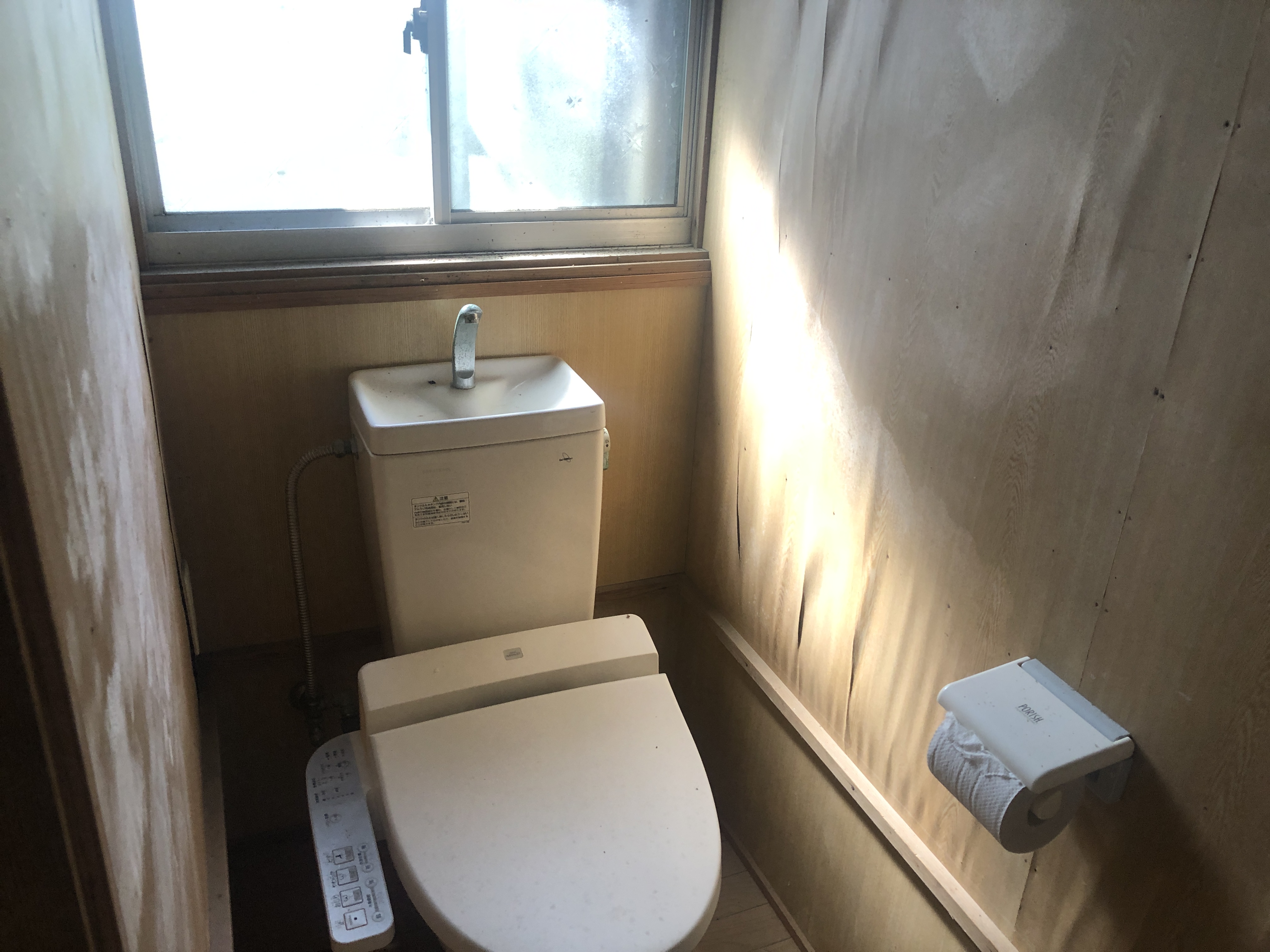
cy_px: 476
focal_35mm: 28
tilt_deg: -25.8
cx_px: 635
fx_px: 1027
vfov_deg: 49.7
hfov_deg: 63.4
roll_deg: -3.6
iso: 40
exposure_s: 1/15
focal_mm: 3.99
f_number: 1.8
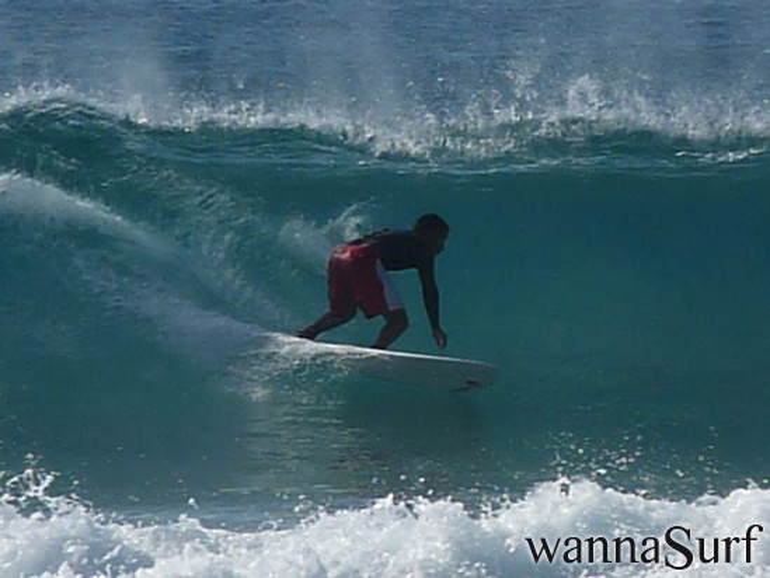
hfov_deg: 4.1
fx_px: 10813
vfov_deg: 3.1
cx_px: 385
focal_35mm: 486
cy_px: 289
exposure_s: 1/800
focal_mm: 86.4
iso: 200
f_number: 8
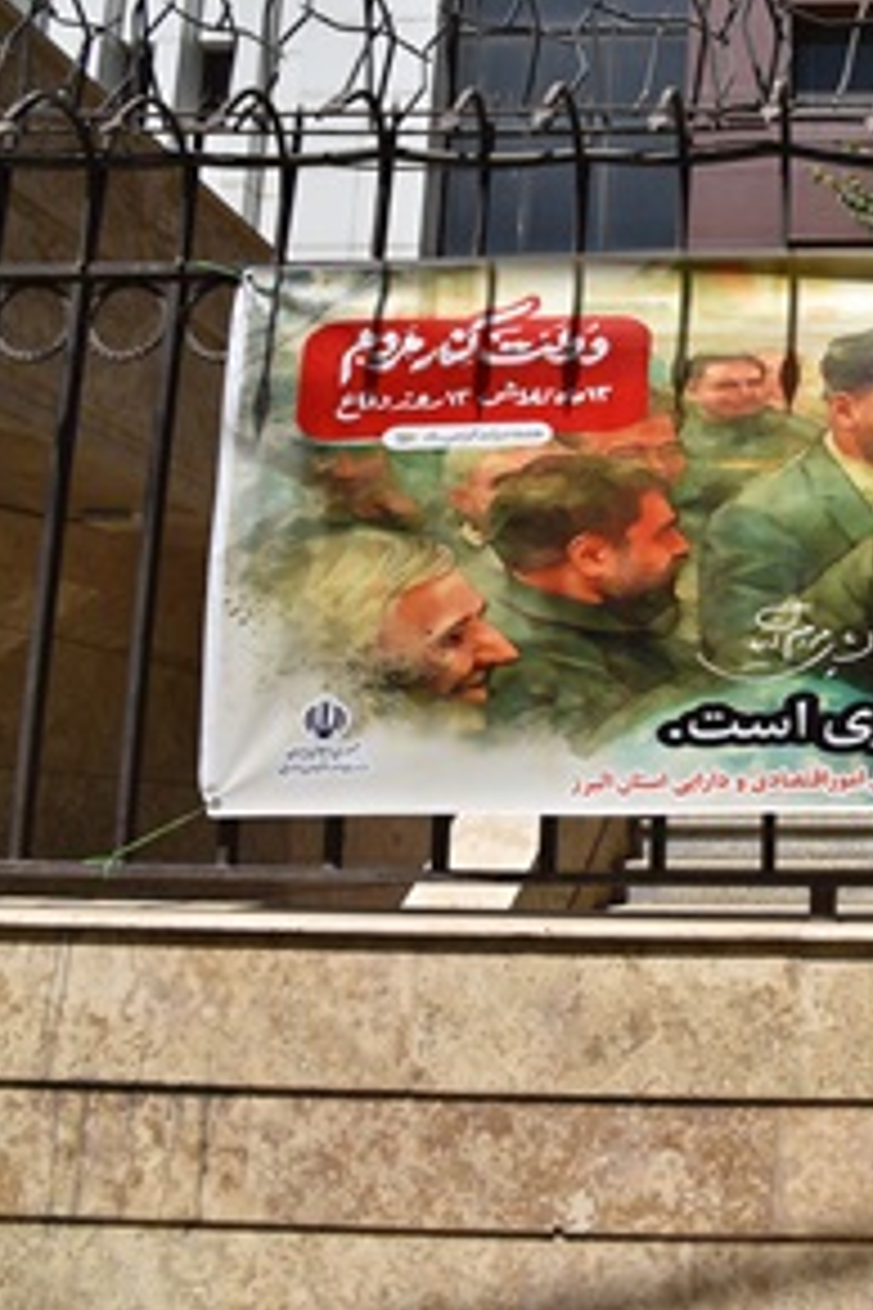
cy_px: 646
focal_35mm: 37
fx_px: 1346
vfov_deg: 51.9
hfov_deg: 32.4
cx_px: 918
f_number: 10
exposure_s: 1/400
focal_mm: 24
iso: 200
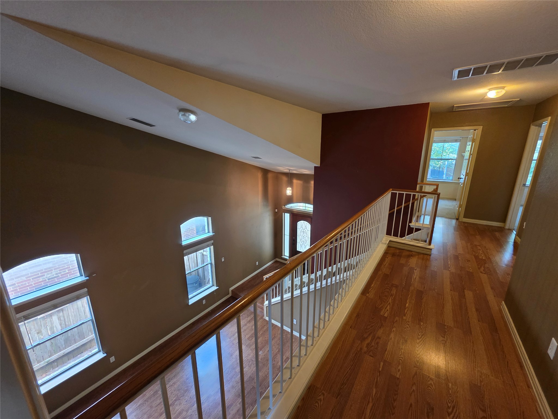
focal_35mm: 13
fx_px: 210
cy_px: 210
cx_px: 279
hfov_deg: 106.2
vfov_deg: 89.9
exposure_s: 1/60
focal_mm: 2.2
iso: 640
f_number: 1.9
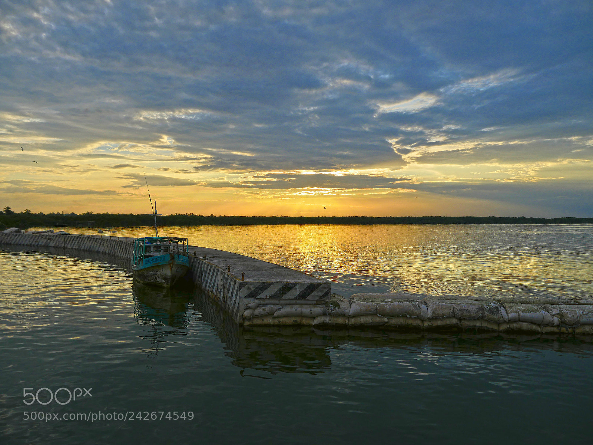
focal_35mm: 28
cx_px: 296
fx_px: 480
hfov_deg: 63.4
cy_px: 222
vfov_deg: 49.7
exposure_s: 1/800
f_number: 5
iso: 800
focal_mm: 14
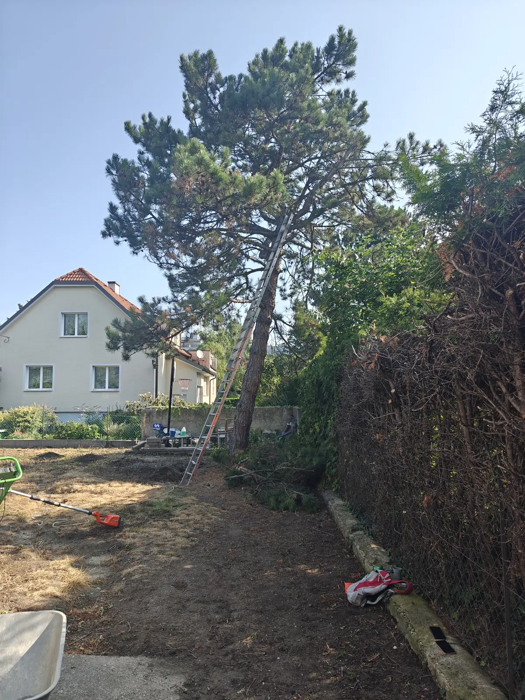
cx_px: 262
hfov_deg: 58.9
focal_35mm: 23
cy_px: 350
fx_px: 465
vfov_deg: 73.9
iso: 50
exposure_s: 1/375
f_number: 1.6
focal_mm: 6.06
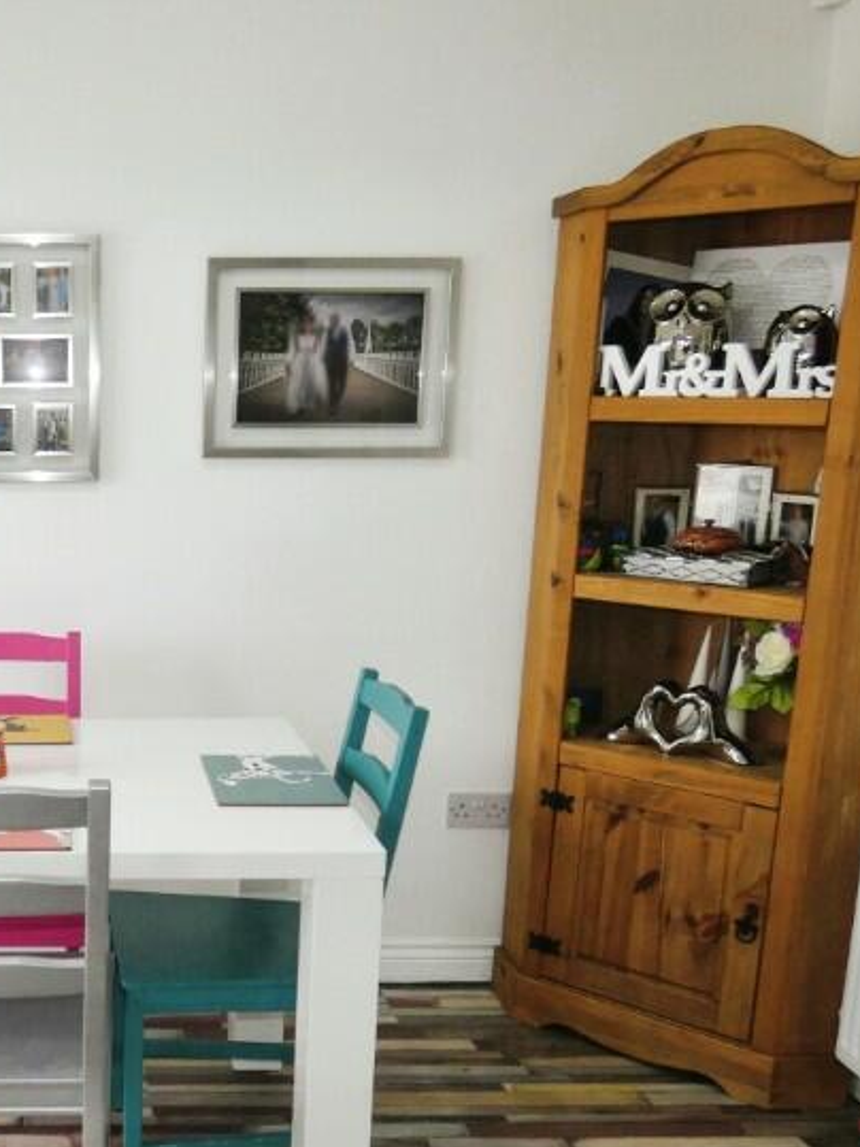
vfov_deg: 48.7
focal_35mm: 38
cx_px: 40
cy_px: 677
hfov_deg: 34.9
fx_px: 1259
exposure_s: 1/60
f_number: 2.8
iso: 125
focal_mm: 3.6
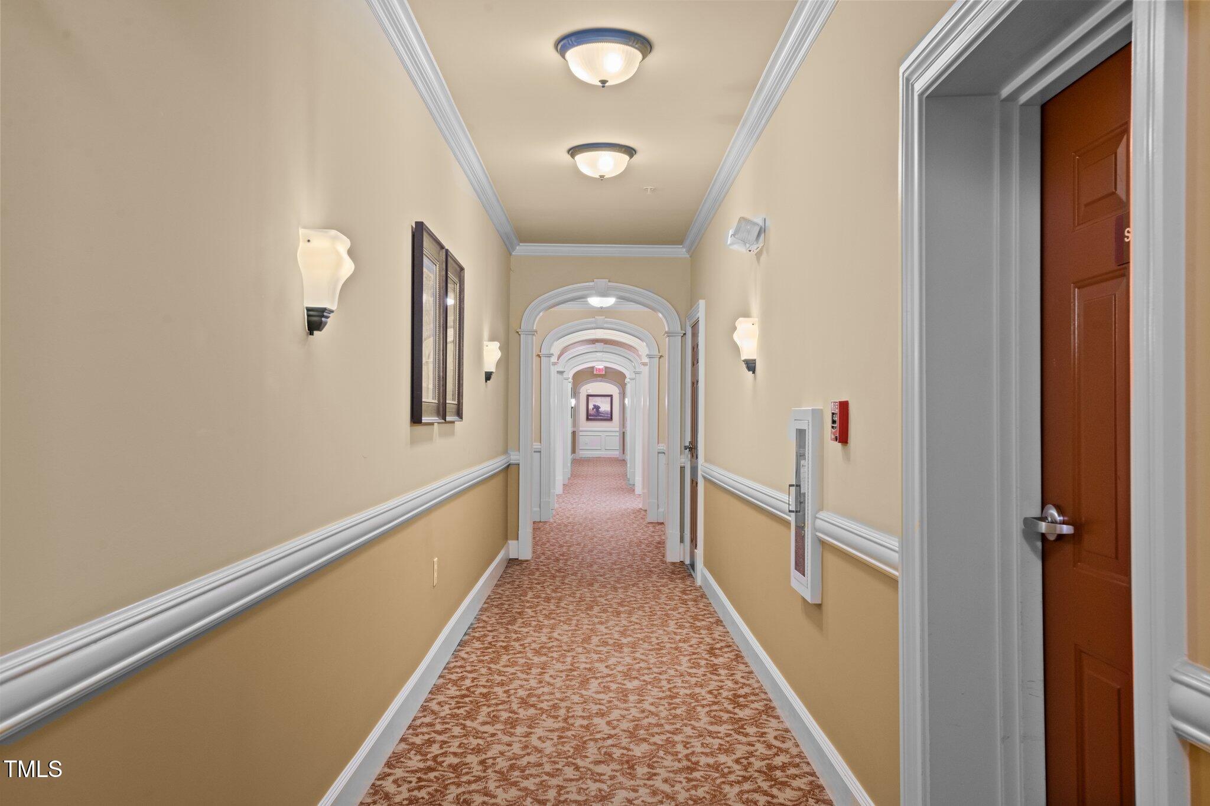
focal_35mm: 30
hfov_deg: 61.9
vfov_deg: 43.6
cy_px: 403
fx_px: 1008
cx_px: 605
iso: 400
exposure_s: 1/1.67
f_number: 7.1
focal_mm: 30
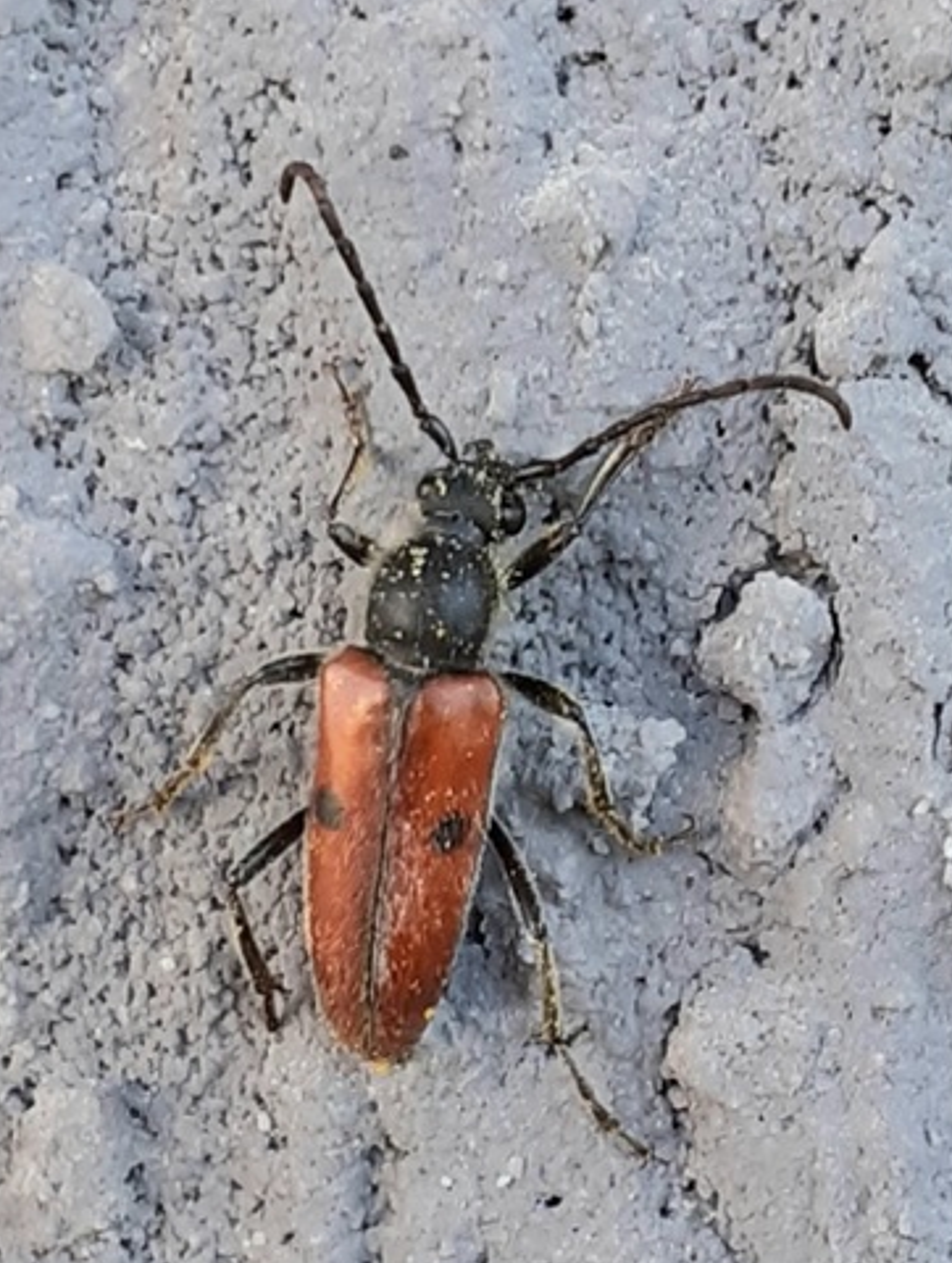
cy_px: 663
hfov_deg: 39.8
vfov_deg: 51.2
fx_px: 1315
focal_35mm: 36
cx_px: 442
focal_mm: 3.6
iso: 64
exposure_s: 1/100
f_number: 1.9
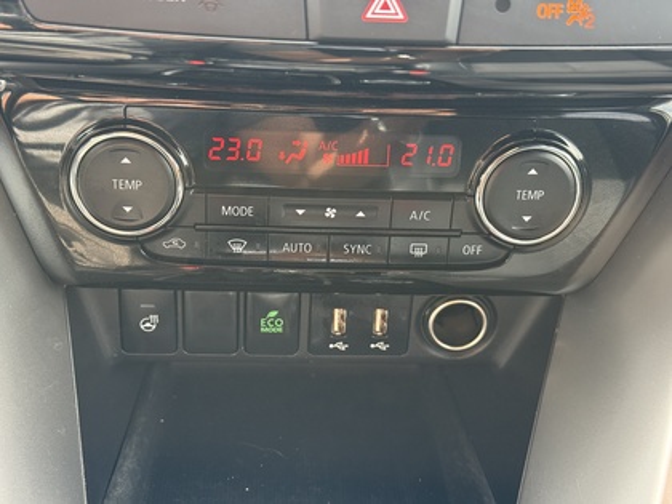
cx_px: 336
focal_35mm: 48
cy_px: 252
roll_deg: -4.9
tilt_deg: -36.5
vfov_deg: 30.3
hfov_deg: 39.7
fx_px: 932
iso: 160
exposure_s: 1/201
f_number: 1.78
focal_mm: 6.76
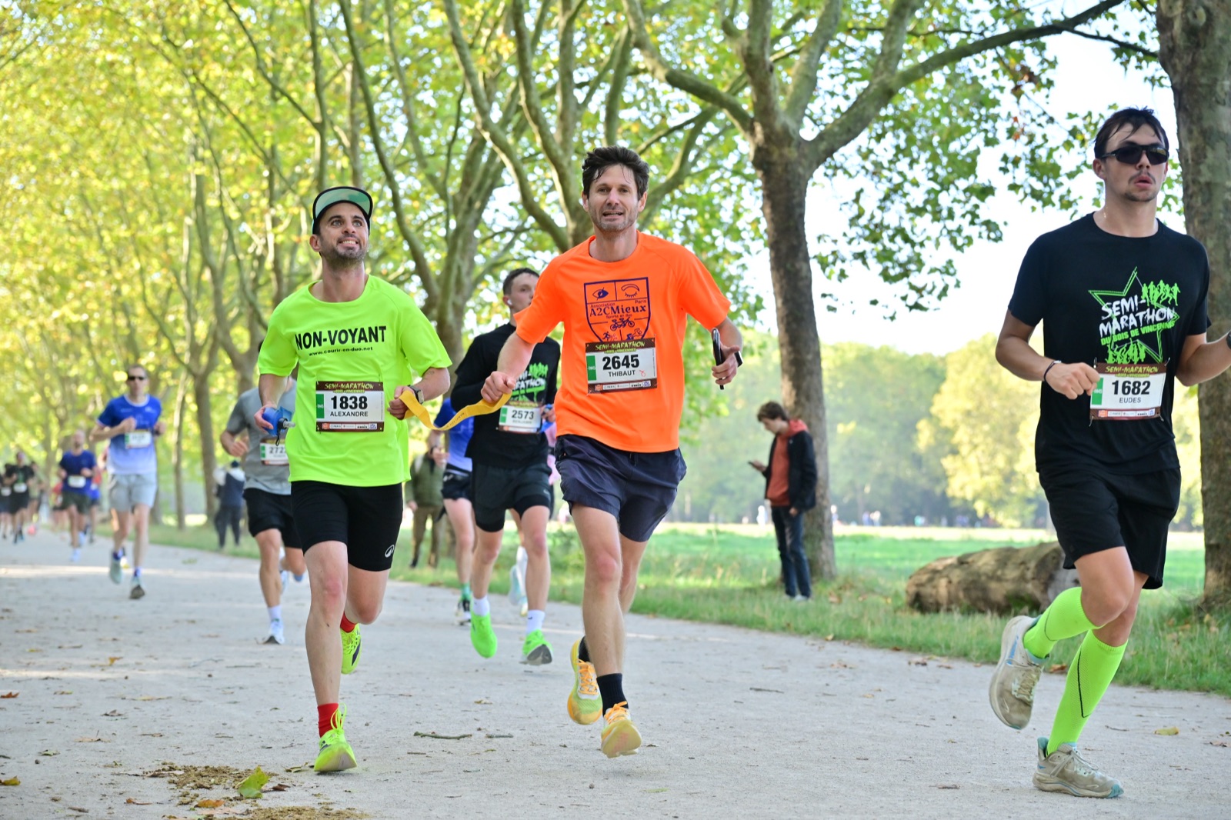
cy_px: 410
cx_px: 616
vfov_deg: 18.2
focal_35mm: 75
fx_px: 2564
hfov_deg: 27.0
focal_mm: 75
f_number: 4
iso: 720
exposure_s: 1/800
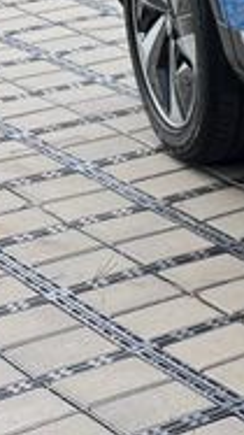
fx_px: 1647
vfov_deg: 14.6
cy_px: -84
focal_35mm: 143
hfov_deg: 6.5
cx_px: 1046
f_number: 1.78
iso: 100
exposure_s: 1/1949
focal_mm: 6.76
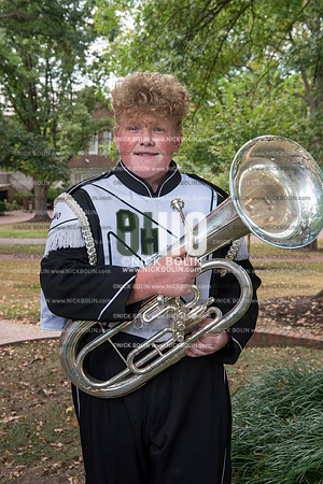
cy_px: 242
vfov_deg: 38.2
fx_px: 700
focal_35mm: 52
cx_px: 162
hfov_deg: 26.0
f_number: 8
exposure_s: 1/100
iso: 500
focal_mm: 52
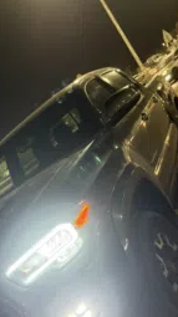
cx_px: 73
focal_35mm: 41
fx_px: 345
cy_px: 208
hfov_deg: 28.9
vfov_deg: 48.7
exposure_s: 1/58
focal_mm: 6.76
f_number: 1.78
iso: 400
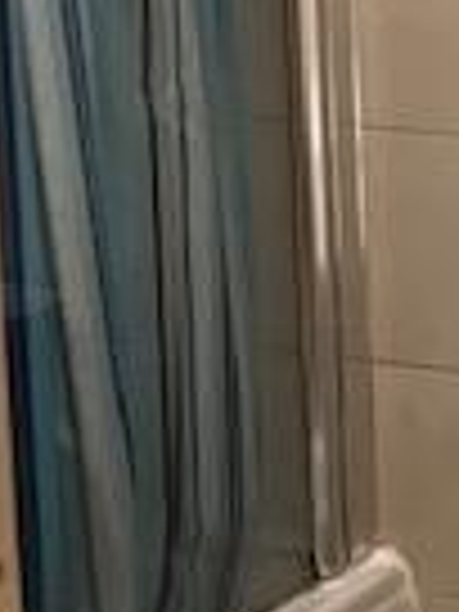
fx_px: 2334
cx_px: 1044
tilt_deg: -9.5
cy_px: 104
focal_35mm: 132
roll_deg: +0.4
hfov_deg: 10.0
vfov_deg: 14.8
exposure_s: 1/17
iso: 50
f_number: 1.8
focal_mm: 3.99
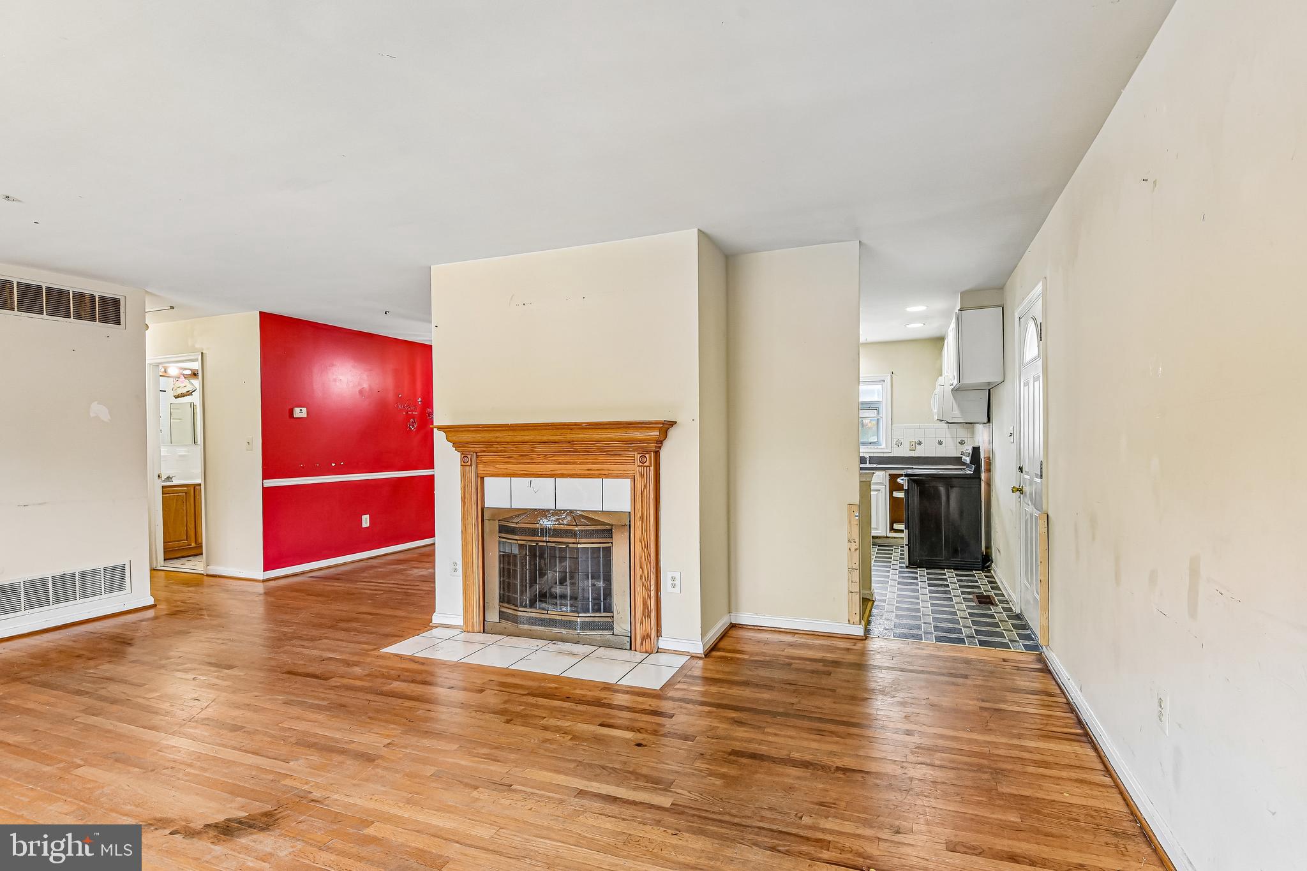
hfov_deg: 96.7
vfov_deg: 73.7
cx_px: 654
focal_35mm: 16
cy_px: 436
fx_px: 581
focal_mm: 16
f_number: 8
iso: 400
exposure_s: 1/15
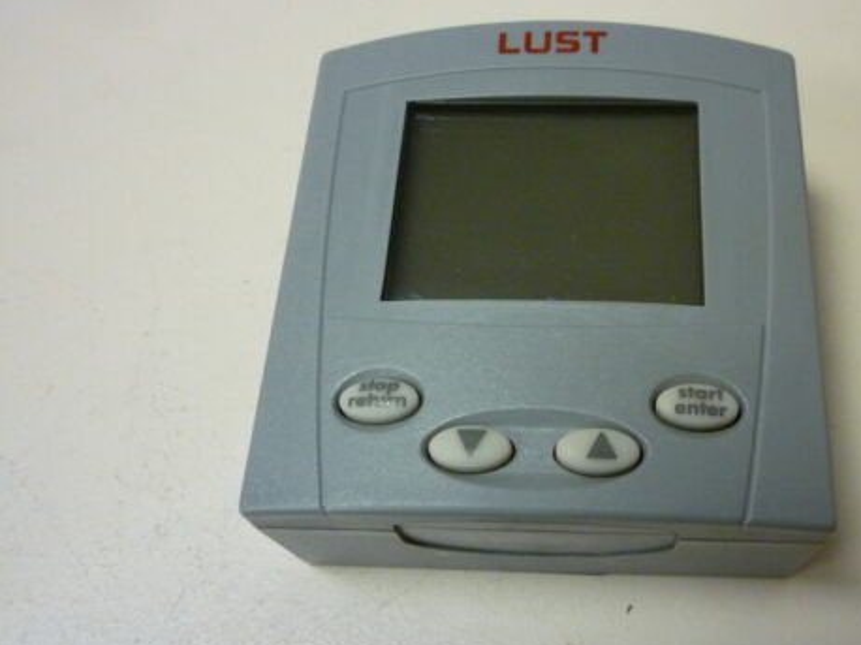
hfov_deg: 48.3
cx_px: 562
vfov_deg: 37.7
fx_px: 945
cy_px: 297
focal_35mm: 38
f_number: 3.3
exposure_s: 1/25
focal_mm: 5.2
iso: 400
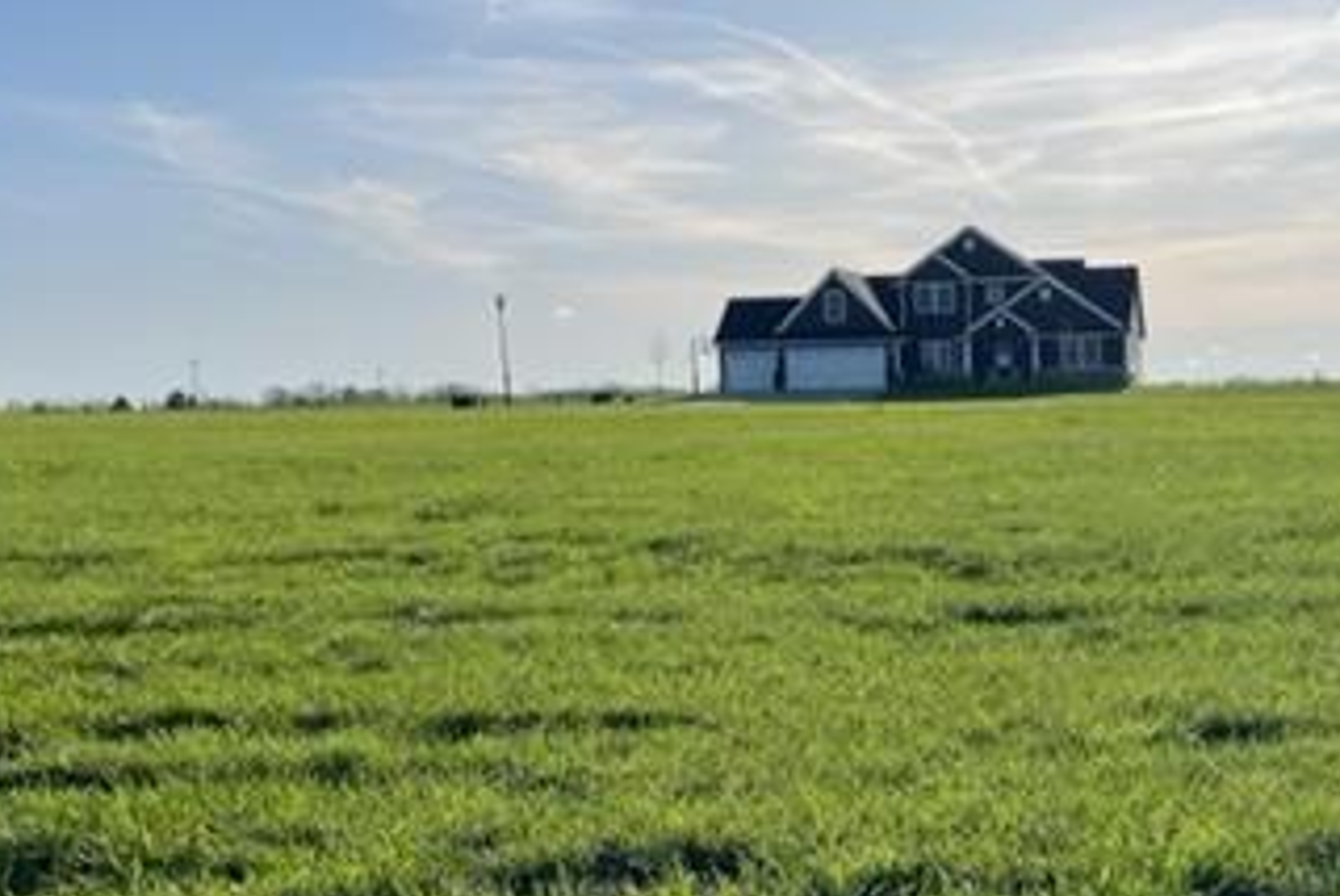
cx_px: 1018
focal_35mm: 54
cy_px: 729
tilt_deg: -10.4
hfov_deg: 35.9
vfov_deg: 24.7
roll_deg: +1.1
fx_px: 2012
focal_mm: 5.1
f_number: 1.6
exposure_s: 1/8547
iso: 32
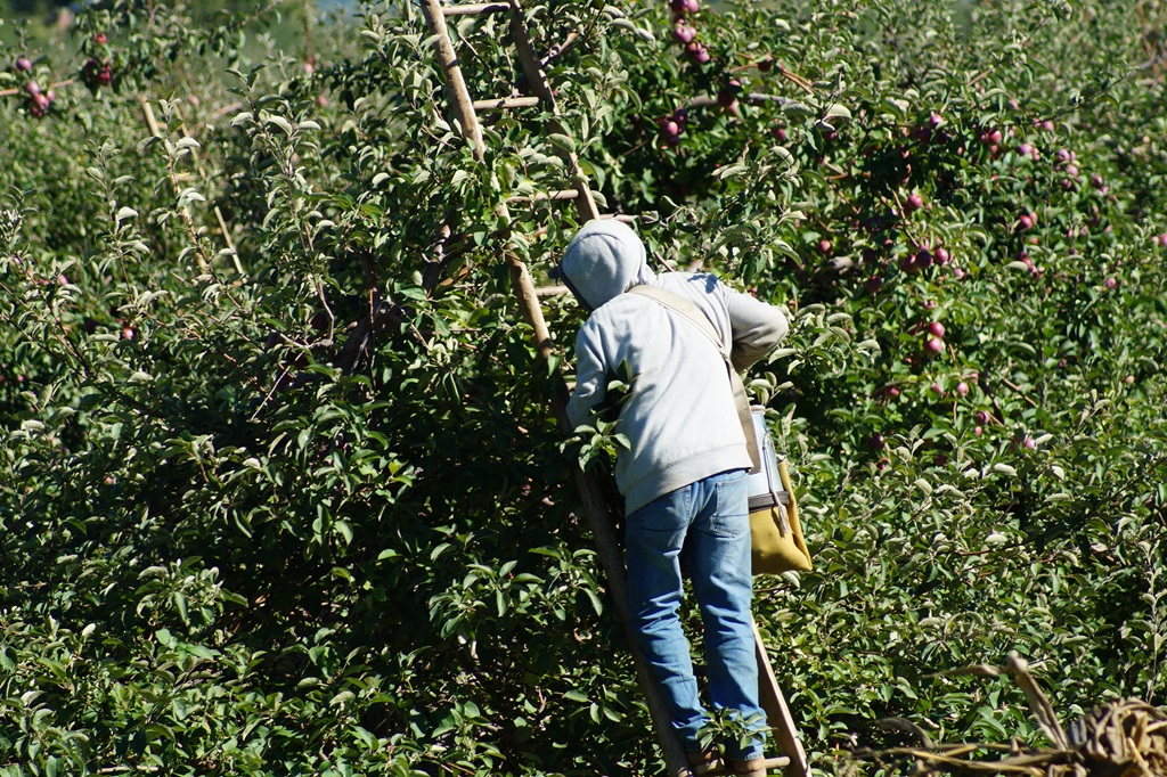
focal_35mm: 300
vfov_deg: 4.6
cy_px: 388
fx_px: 9721
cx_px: 584
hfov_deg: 6.9
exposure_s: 1/320
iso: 125
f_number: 5.6
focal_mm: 200
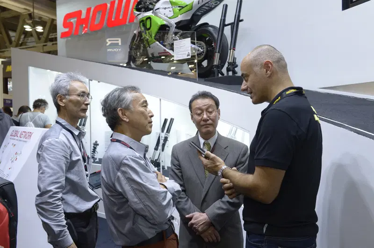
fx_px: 353
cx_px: 187
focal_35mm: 34
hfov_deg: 55.8
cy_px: 124
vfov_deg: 38.8
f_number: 7.1
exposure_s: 1/80
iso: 1250
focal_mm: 34
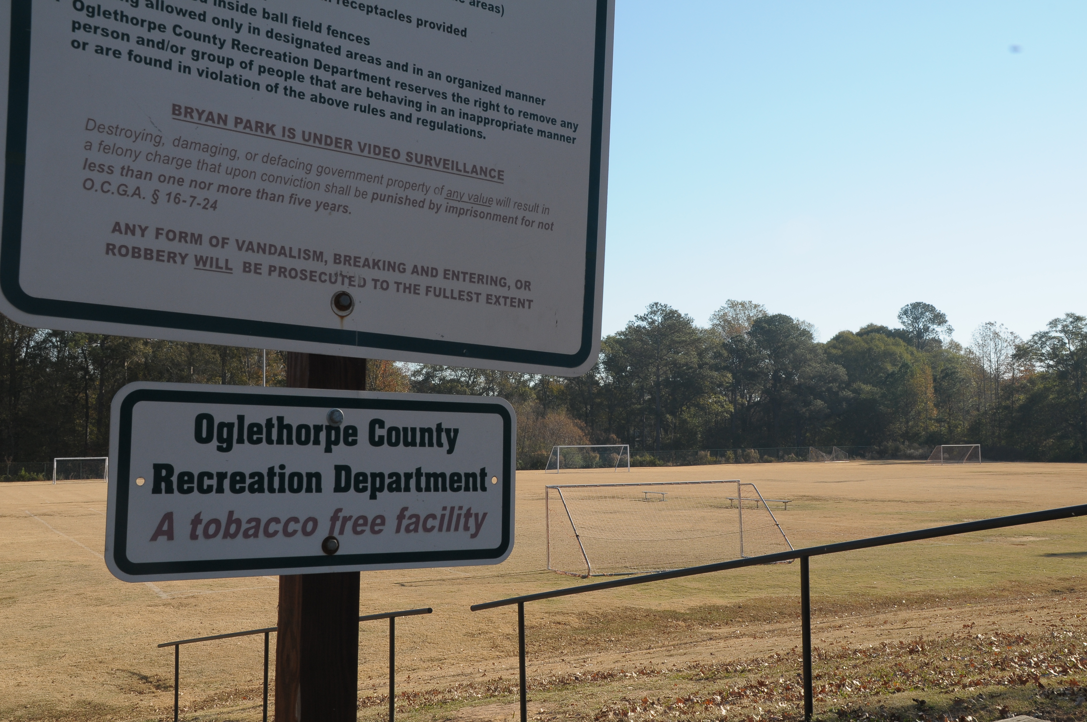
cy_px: 361
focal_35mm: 42
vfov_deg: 31.8
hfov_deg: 46.4
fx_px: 1267
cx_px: 544
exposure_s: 1/125
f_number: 11
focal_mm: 28
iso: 200
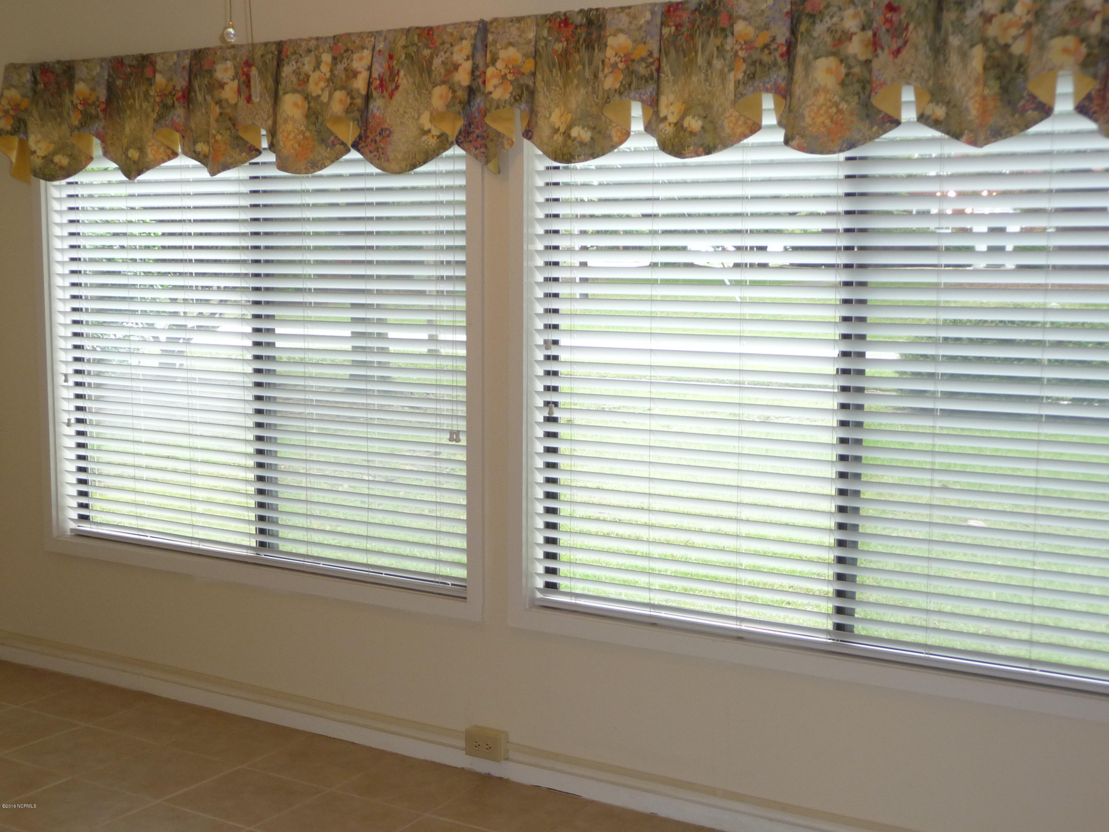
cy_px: 416
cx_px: 554
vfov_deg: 33.6
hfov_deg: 43.9
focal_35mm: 43
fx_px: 1378
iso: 160
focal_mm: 7.1
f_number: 4
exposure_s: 1/30
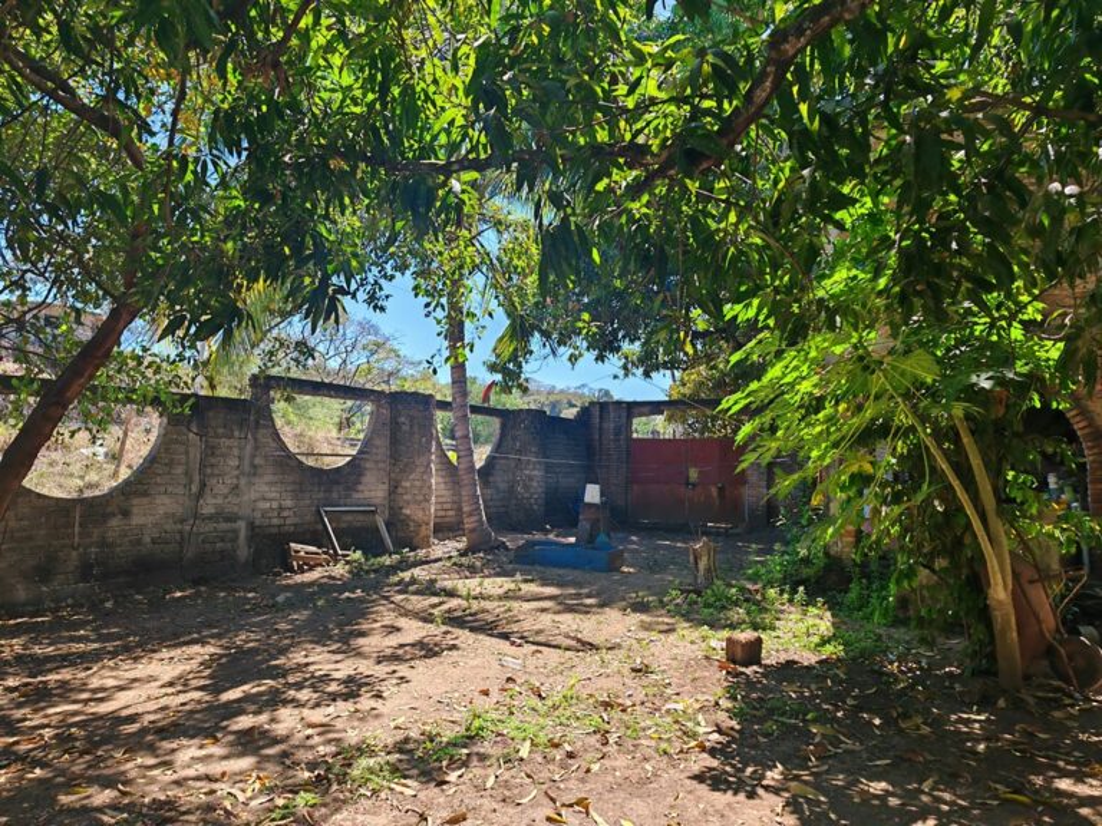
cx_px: 551
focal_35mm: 27
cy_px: 413
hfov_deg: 65.3
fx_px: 860
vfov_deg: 51.4
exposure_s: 1/1000
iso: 50
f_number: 1.6
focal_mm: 7.62
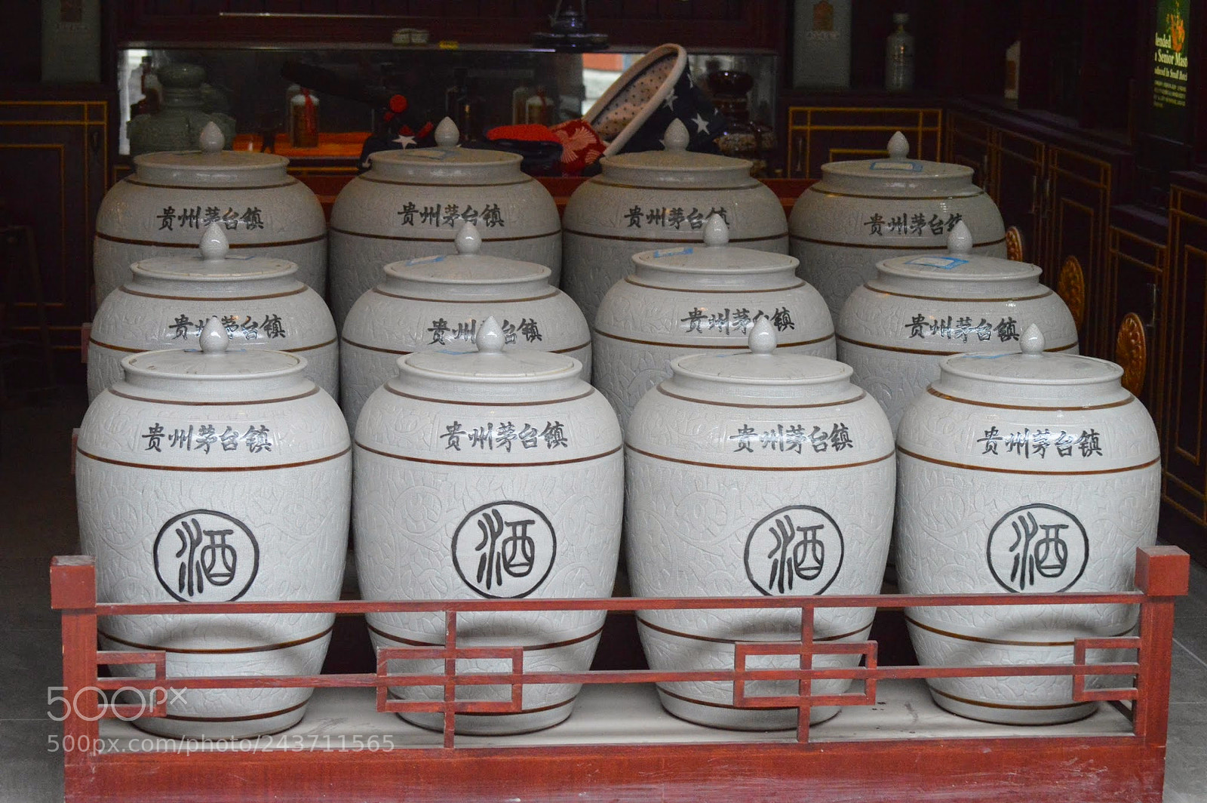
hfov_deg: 24.6
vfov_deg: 16.5
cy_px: 402
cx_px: 604
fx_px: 2764
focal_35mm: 82
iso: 3200
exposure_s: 1/320
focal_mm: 55
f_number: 5.6
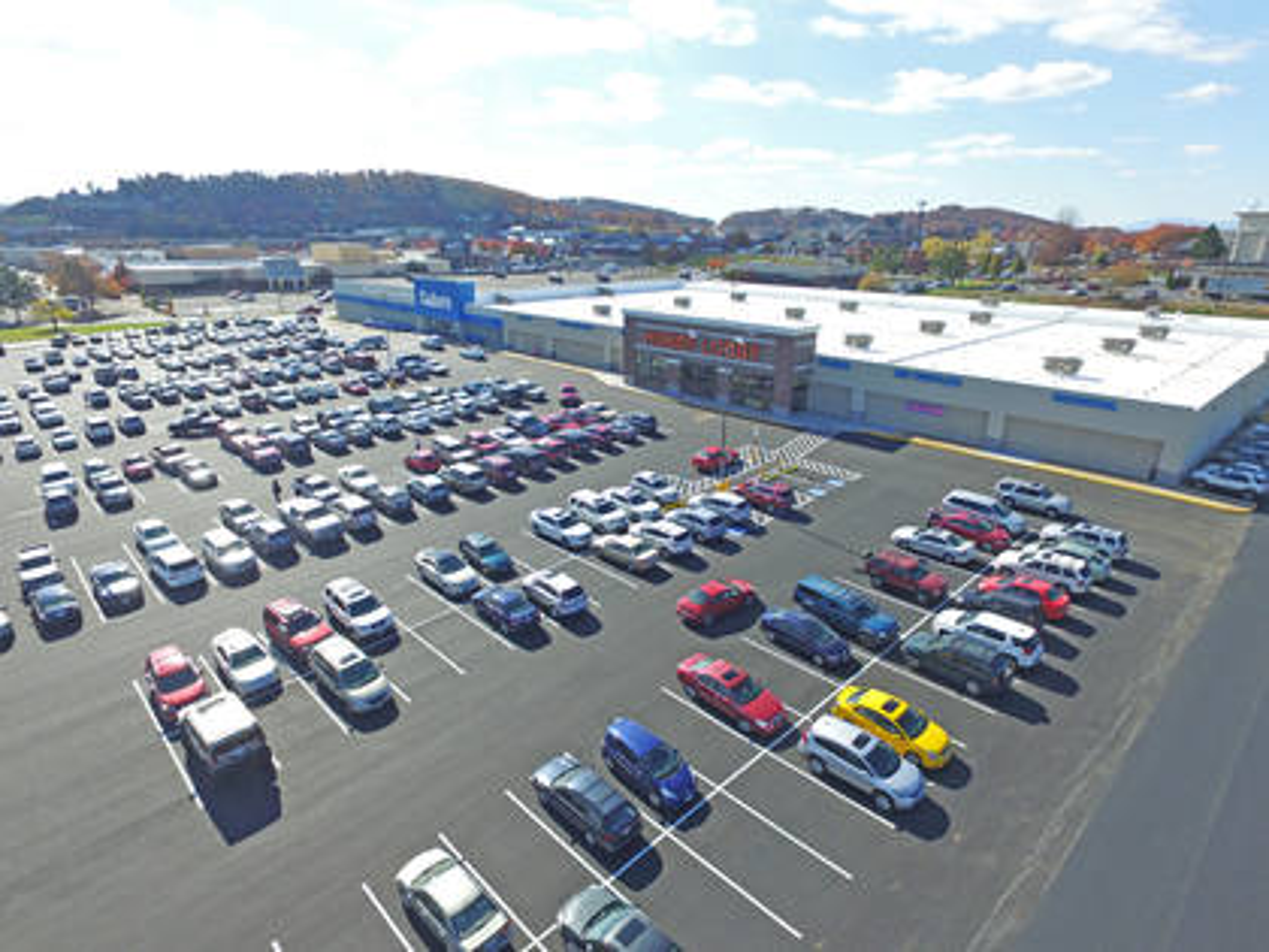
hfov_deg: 81.7
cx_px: 634
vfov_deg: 66.0
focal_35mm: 20
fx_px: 733
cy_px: 476
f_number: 2.8
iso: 100
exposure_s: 1/683
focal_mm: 3.61
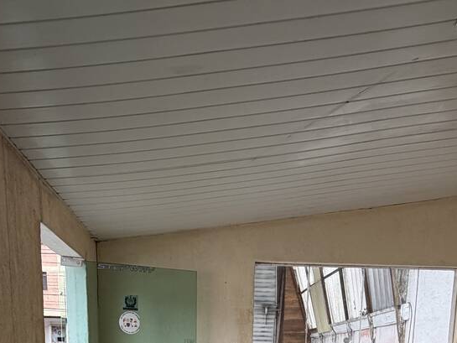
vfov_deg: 30.8
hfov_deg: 50.1
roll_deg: -1.1
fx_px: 489
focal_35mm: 37
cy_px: 439
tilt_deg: -9.4
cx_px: 244
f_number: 2.2
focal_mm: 2.22
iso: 80
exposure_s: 1/121
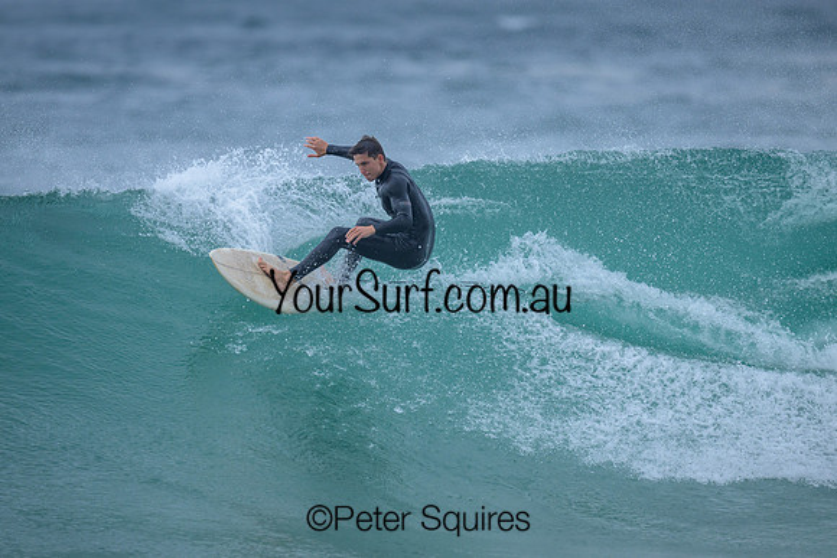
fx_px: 18603
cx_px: 418
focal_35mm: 800
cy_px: 279
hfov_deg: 2.6
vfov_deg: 1.7
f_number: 6.3
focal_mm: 800
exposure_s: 1/2000
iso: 640
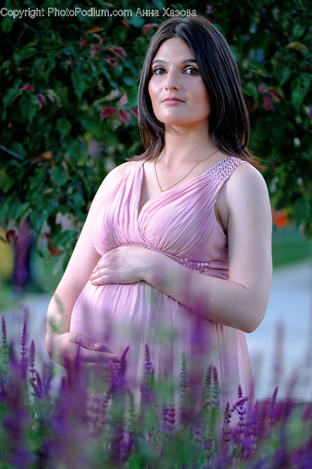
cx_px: 156
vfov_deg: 10.2
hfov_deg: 6.8
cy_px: 234
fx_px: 2626
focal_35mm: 202
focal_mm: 134.4
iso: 500
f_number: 2.8
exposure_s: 1/250
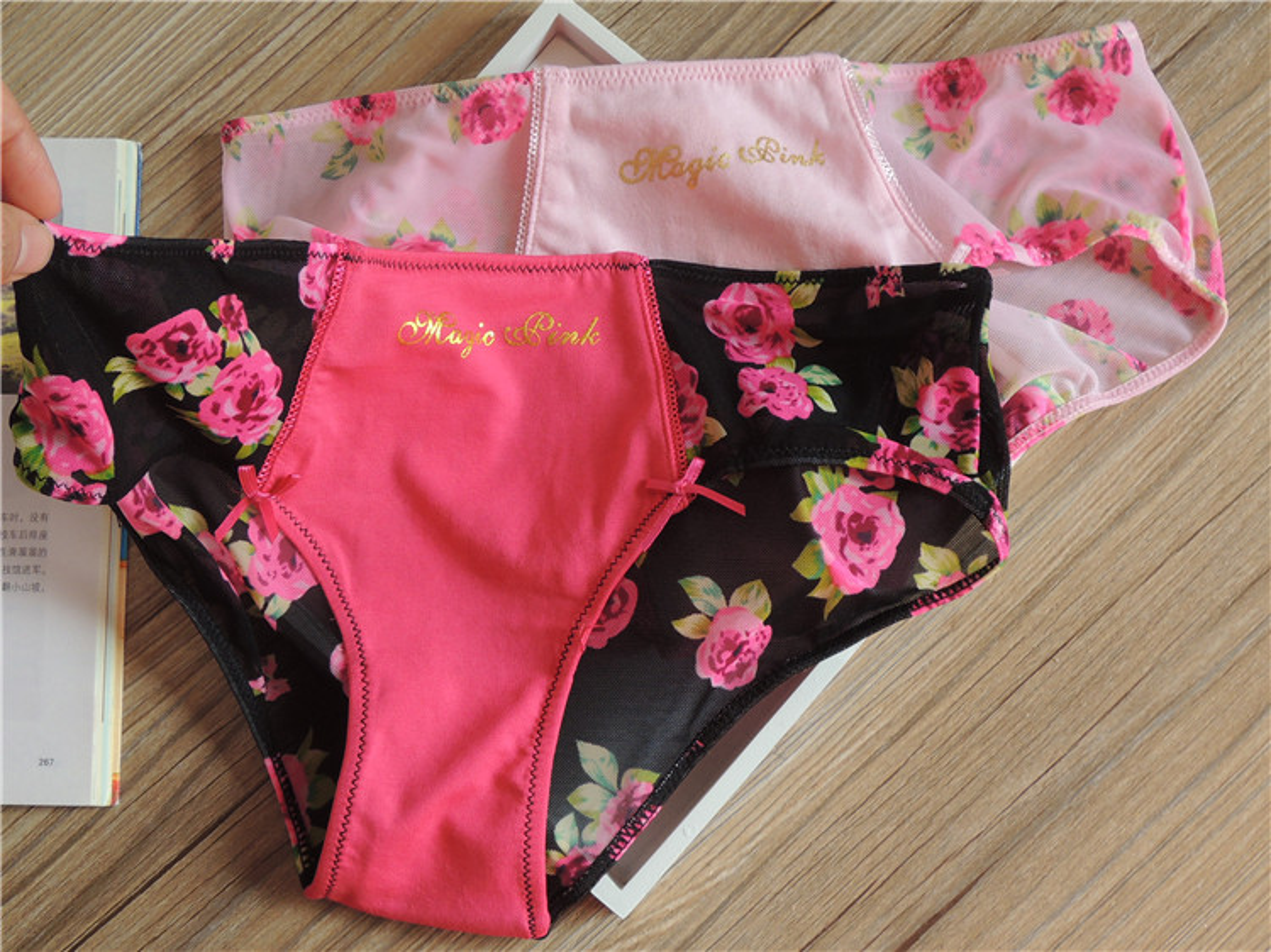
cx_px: 636
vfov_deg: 40.7
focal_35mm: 35
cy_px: 476
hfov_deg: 52.6
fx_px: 1285
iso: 100
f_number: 3.2
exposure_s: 1/100
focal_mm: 6.3
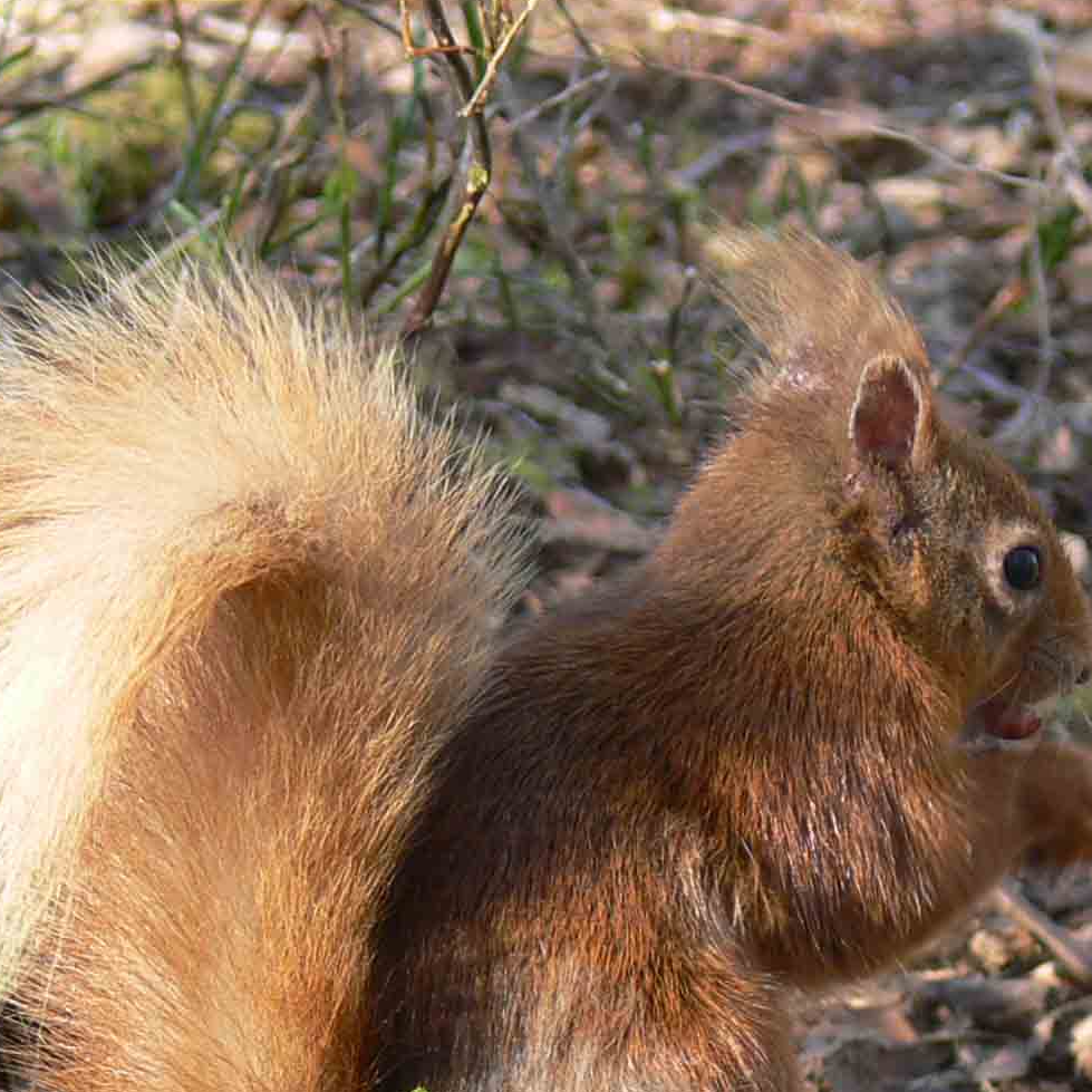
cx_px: 699
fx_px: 15775
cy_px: 795
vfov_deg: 4.0
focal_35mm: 442
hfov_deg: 4.0
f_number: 3.6
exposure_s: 1/50
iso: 80
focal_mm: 31.8
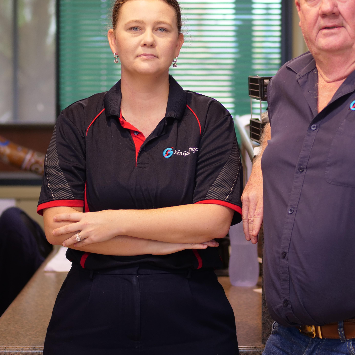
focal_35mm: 137
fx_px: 1590
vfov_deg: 12.7
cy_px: 121
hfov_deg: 12.7
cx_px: 267
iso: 250
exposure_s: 1/100
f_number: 1.7
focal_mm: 43
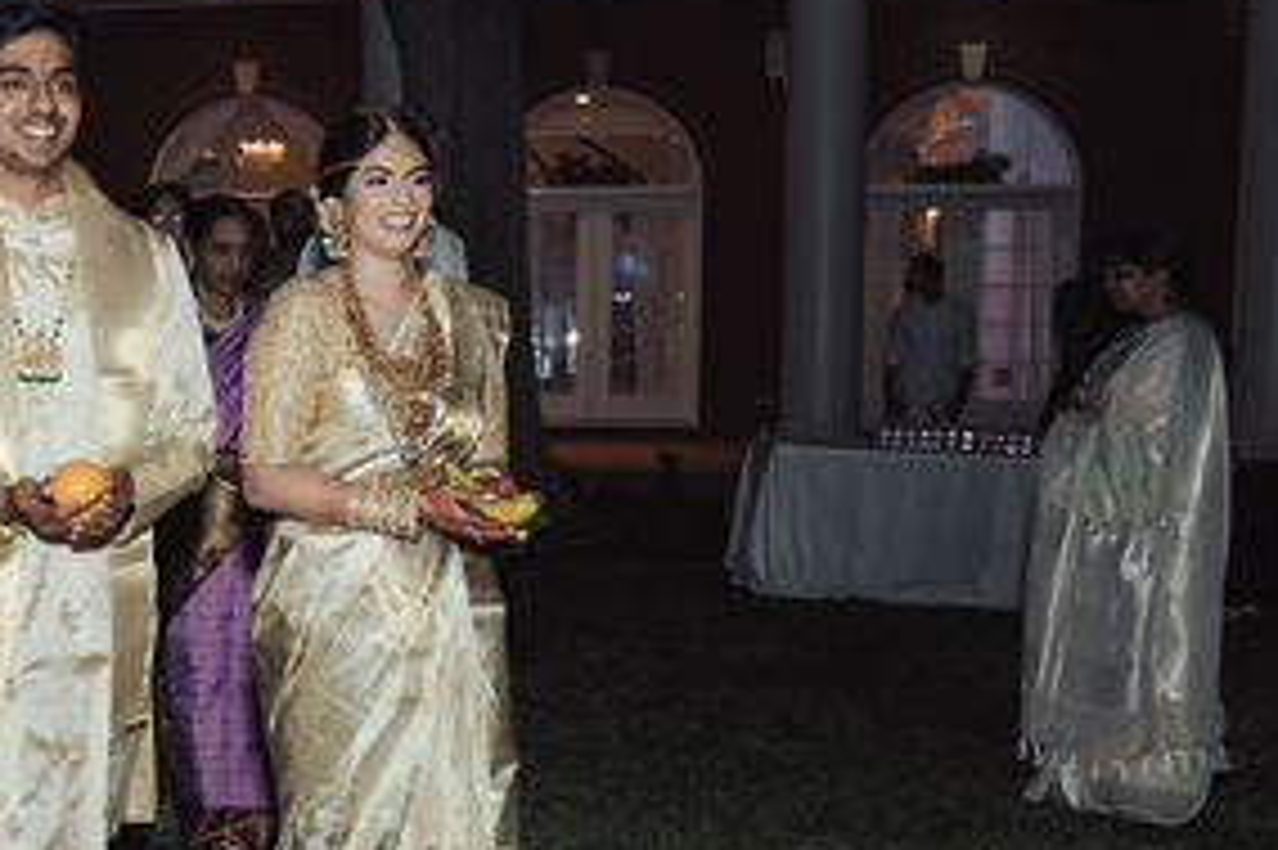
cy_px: 533
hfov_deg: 33.1
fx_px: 1951
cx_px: -13
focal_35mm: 55
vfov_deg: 24.5
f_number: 4
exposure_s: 1/250
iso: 800
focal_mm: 24
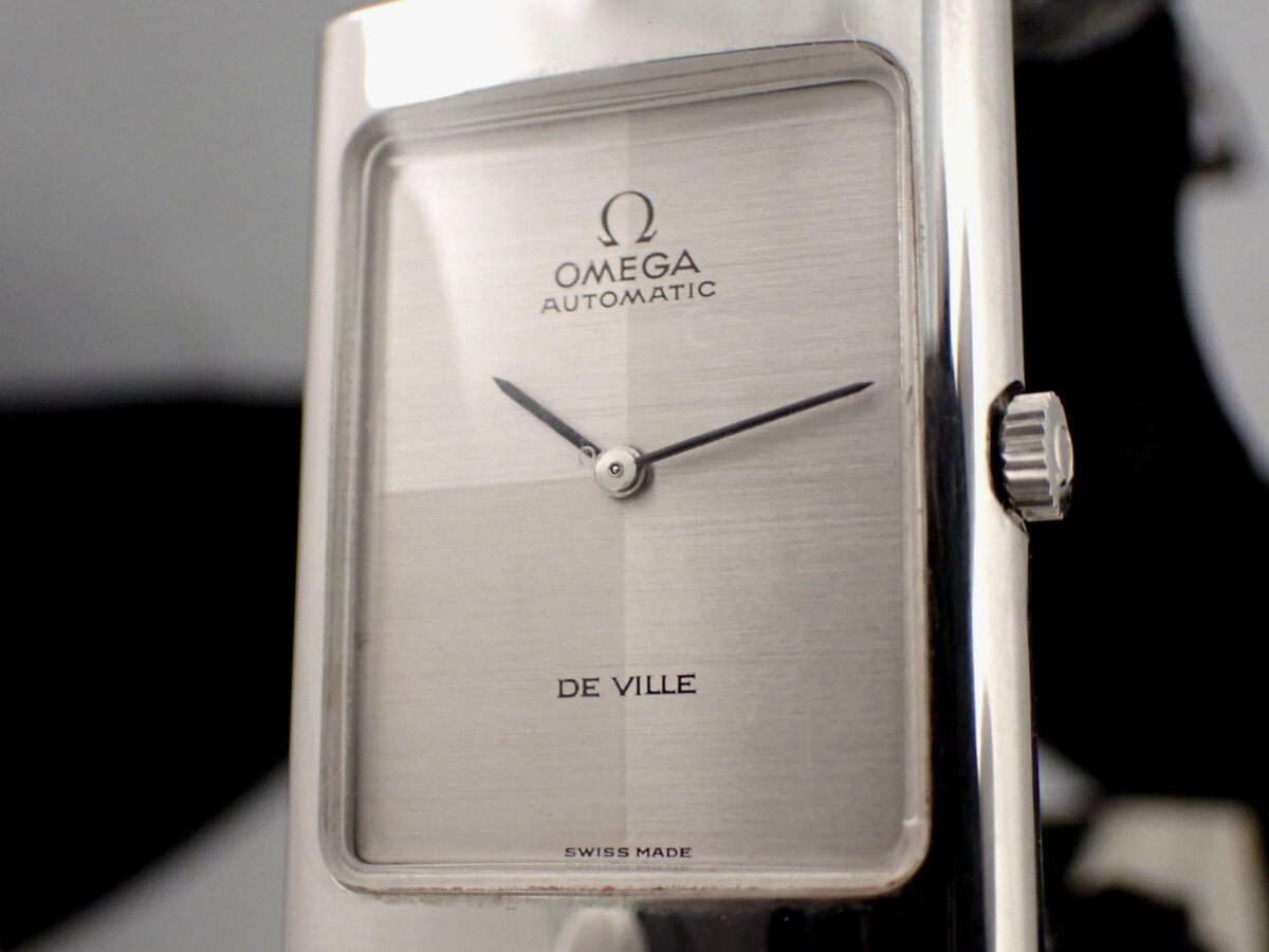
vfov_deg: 25.2
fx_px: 2126
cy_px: 476
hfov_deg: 33.2
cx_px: 634
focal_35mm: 58
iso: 800
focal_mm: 10.35
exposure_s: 1/60
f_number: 3.5
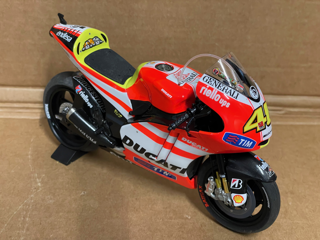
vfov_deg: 28.0
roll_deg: -3.5
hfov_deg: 36.8
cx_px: 160
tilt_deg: -32.8
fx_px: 481
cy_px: 120
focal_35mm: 52
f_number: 2
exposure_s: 1/50
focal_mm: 6
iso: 500
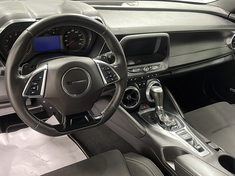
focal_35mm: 28
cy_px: 88
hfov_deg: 63.4
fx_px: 190
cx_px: 118
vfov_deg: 49.7
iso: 500
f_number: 1.6
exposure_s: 1/40
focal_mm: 5.1
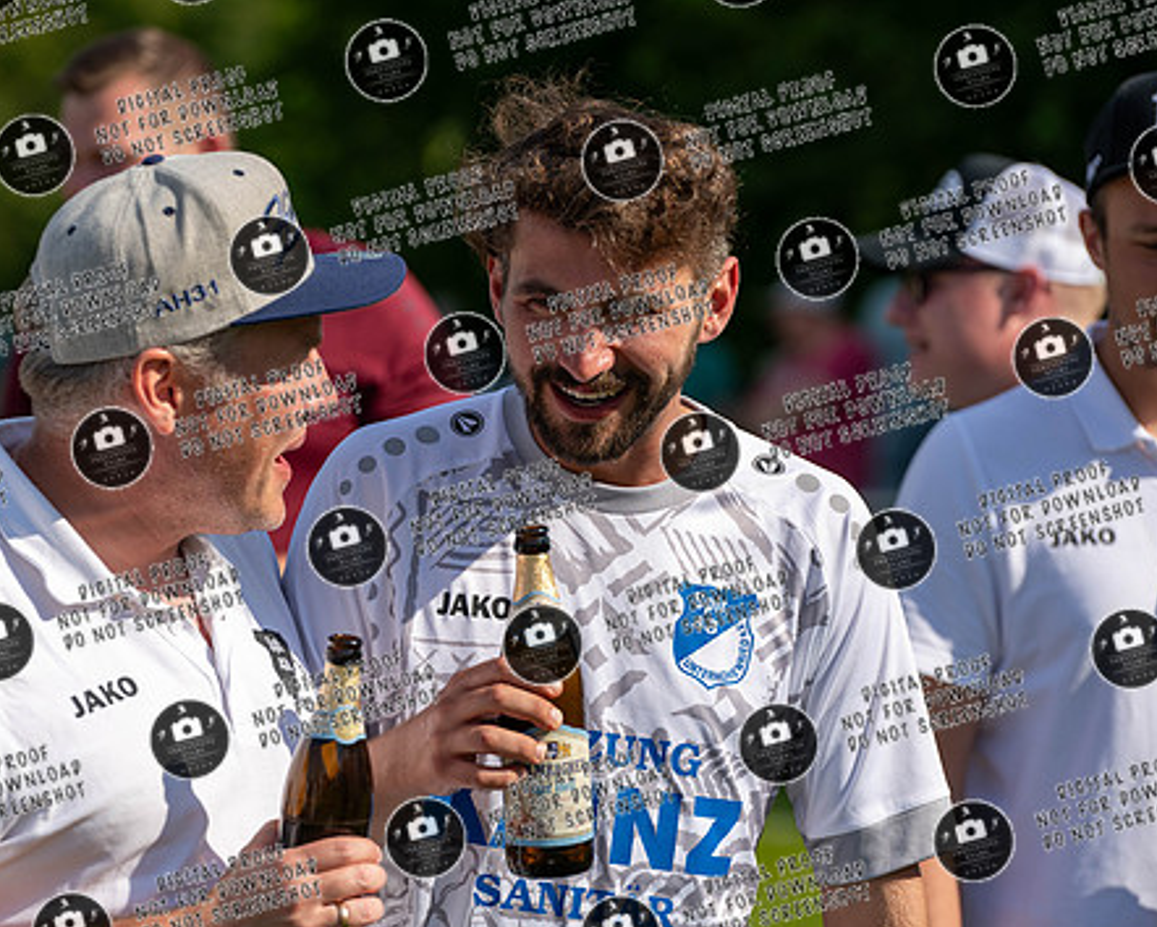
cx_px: 518
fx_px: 5481
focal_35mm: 160
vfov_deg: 9.7
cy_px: 483
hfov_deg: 12.0
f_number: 3.5
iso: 80
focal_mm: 130
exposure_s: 1/1600
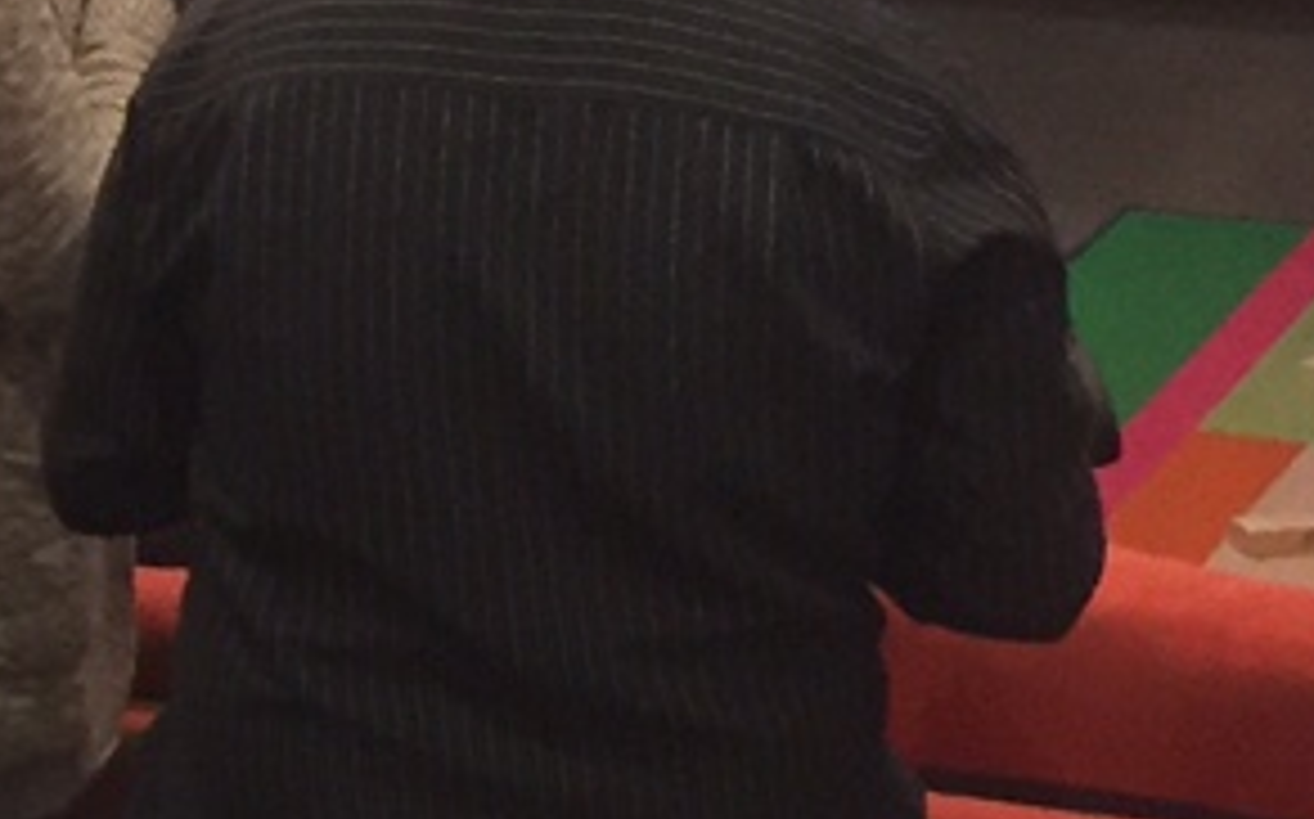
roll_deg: -0.3
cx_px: -130
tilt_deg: -14.4
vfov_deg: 7.6
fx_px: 6155
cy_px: 90
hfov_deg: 12.0
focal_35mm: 172
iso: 250
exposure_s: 1/24
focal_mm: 4.15
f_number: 2.2
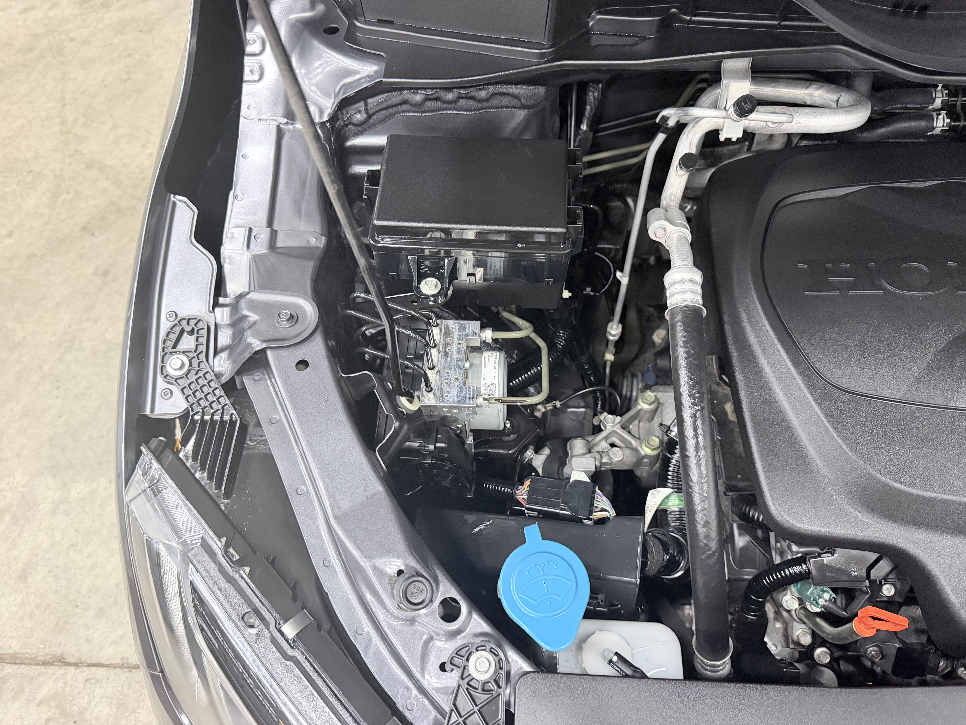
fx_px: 670
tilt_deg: -58.2
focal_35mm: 24
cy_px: 362
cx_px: 483
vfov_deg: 56.8
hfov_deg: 71.6
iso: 640
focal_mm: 6.76
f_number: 1.78
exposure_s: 1/60
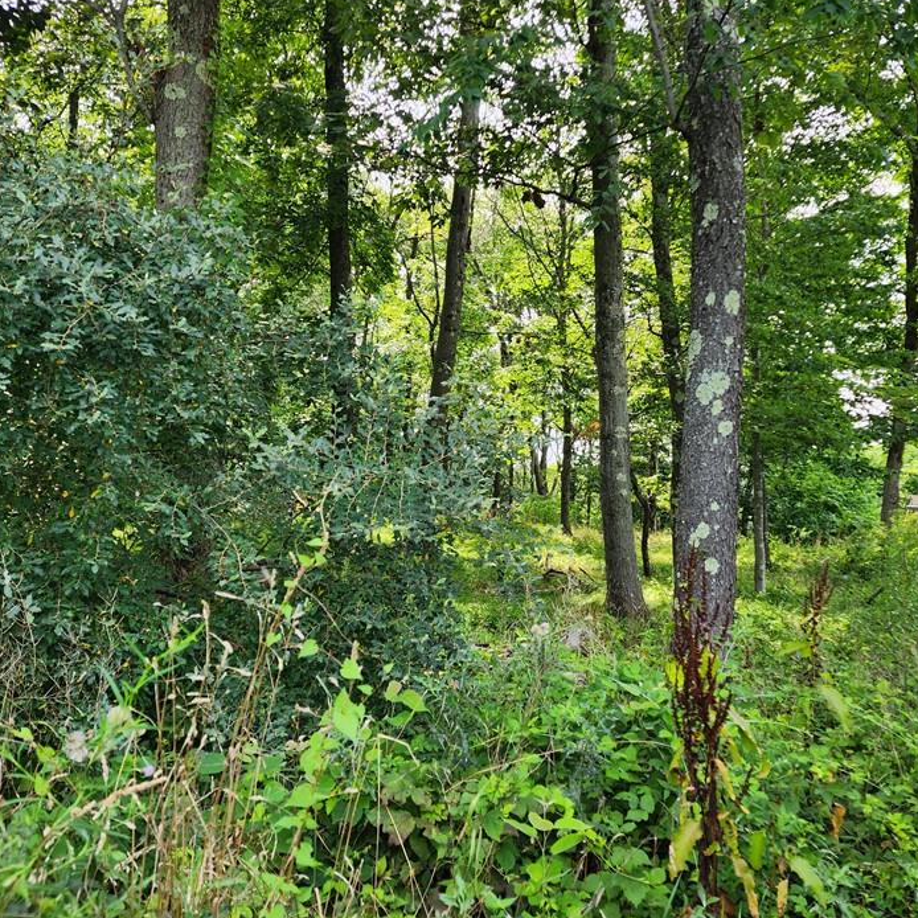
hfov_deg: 53.7
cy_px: 454
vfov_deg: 54.0
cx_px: 542
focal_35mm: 30
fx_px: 900
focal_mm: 6.4
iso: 25
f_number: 1.8
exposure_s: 1/180
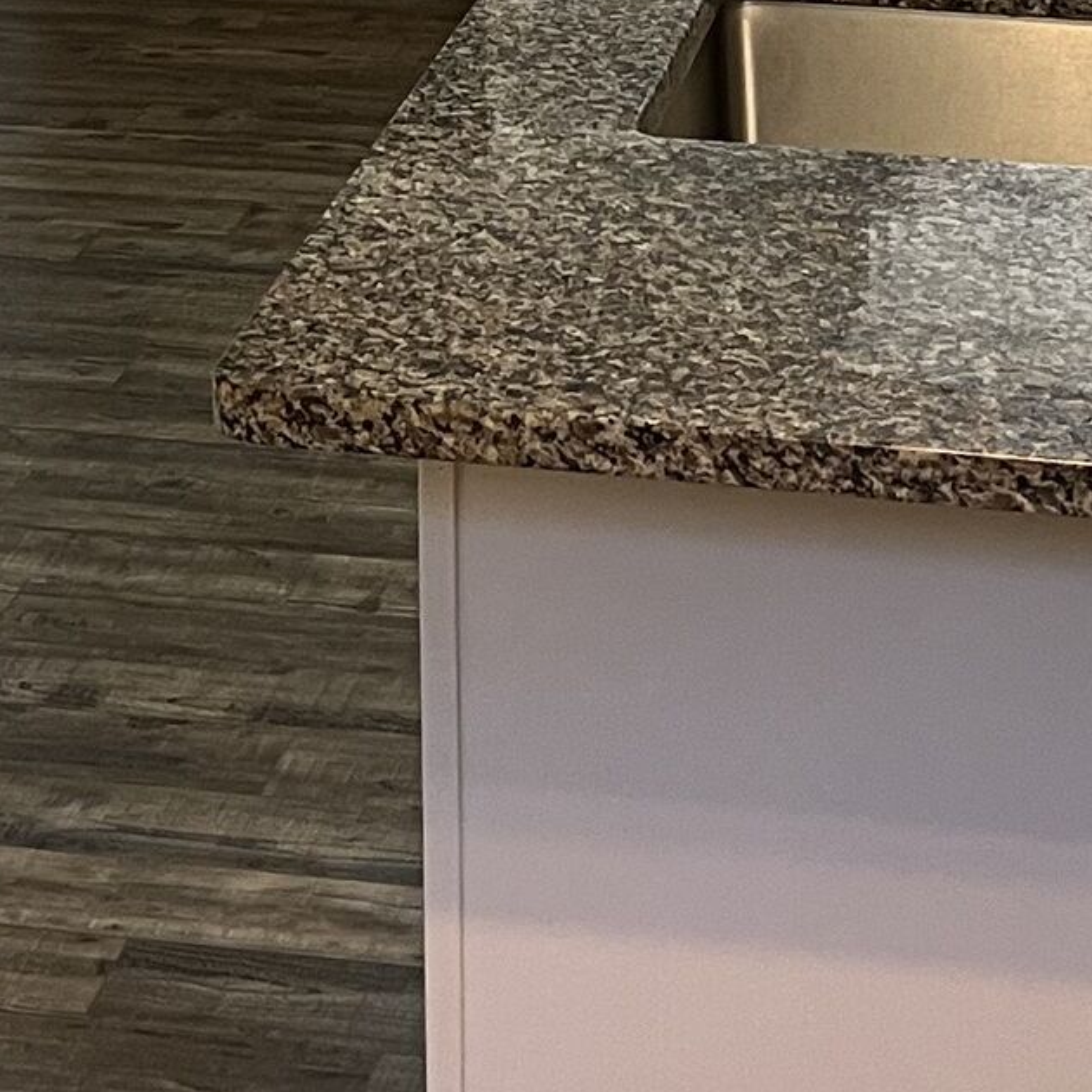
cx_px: 400
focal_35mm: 112
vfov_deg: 14.5
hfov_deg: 15.5
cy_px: -544
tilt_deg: -8.2
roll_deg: +0.8
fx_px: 3997
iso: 160
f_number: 1.5
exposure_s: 1/60
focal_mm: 5.7
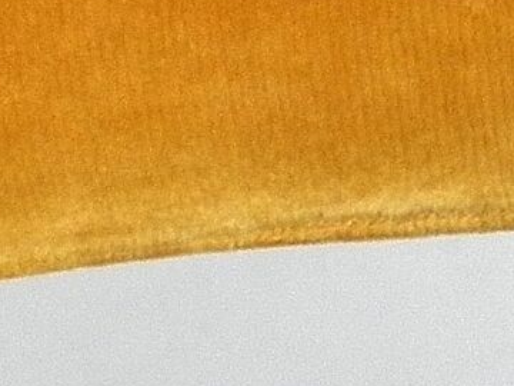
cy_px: -500
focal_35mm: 313
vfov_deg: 4.6
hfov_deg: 6.2
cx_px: 800
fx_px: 4648
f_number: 3.9
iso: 200
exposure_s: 1/10
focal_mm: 7.9
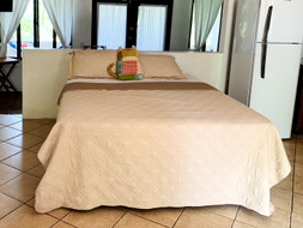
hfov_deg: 50.7
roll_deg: -2.1
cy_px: 74
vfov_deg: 39.2
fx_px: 315
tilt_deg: -10.1
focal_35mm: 36
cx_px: 110
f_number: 1.8
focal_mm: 4.25
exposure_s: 1/80
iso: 100
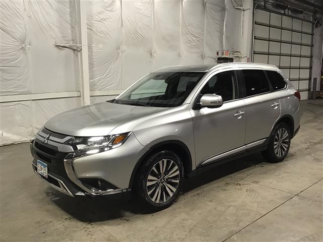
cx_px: 162
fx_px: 289
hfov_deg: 58.4
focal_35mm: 31
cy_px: 121
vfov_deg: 45.4
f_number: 2.4
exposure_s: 1/30
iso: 64
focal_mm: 3.3
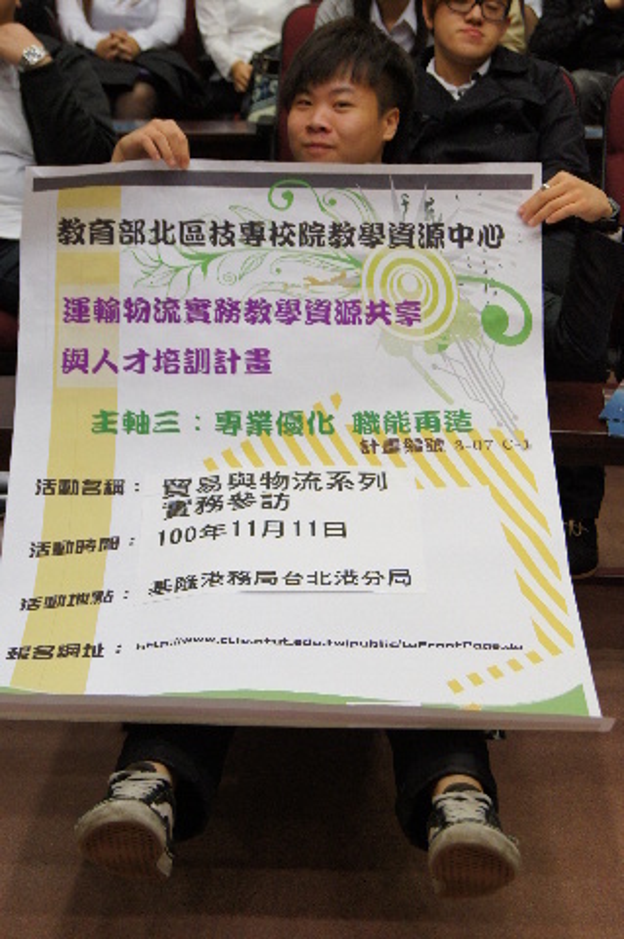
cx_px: 312
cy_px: 470
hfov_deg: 20.1
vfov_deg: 29.9
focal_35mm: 68
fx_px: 1759
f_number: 5.6
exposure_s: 1/80
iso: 1000
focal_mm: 45
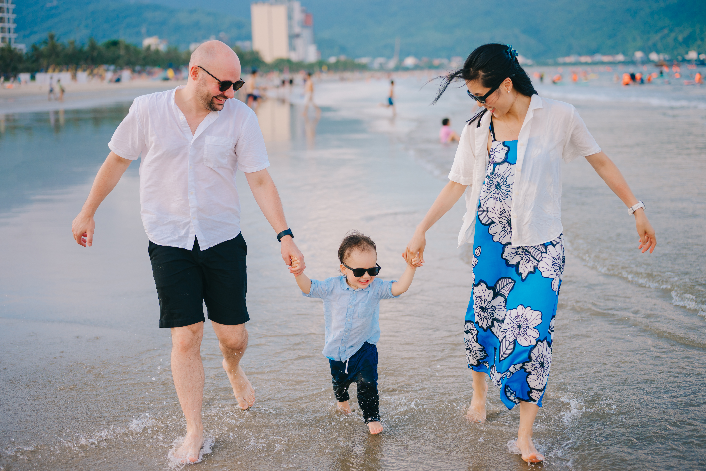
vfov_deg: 27.0
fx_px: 980
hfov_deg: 39.6
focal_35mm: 50
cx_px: 353
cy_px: 236
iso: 100
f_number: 2.2
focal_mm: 50
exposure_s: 1/1000
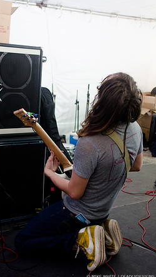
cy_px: 139
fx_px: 409
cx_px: 74
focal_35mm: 56
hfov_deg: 21.6
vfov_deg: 37.5
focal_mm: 35
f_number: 2.8
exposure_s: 1/80
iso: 400
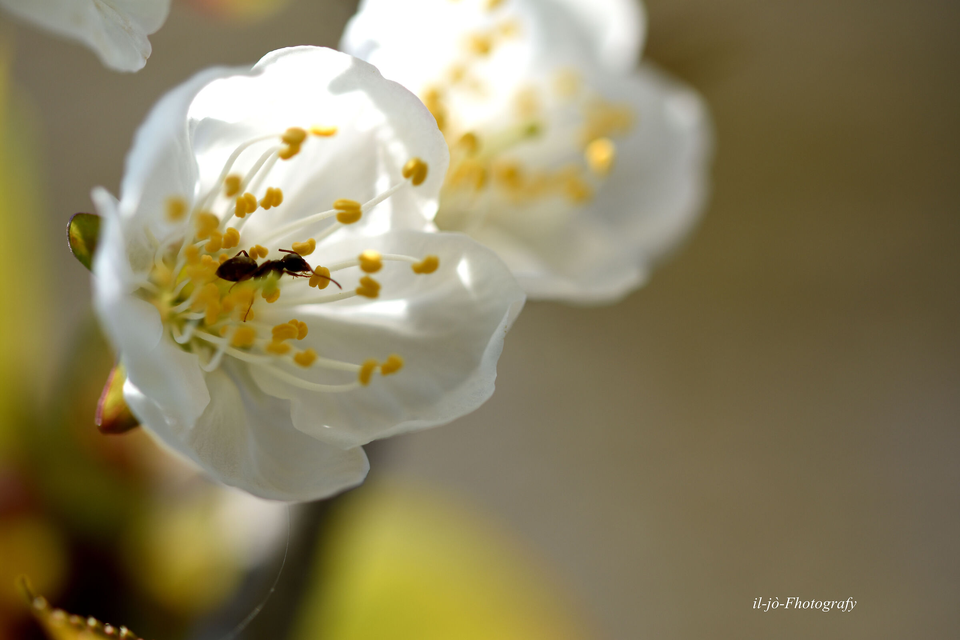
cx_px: 480
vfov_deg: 8.7
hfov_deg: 13.0
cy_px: 320
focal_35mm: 158
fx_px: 4200
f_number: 5
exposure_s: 1/640
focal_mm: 105
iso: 100
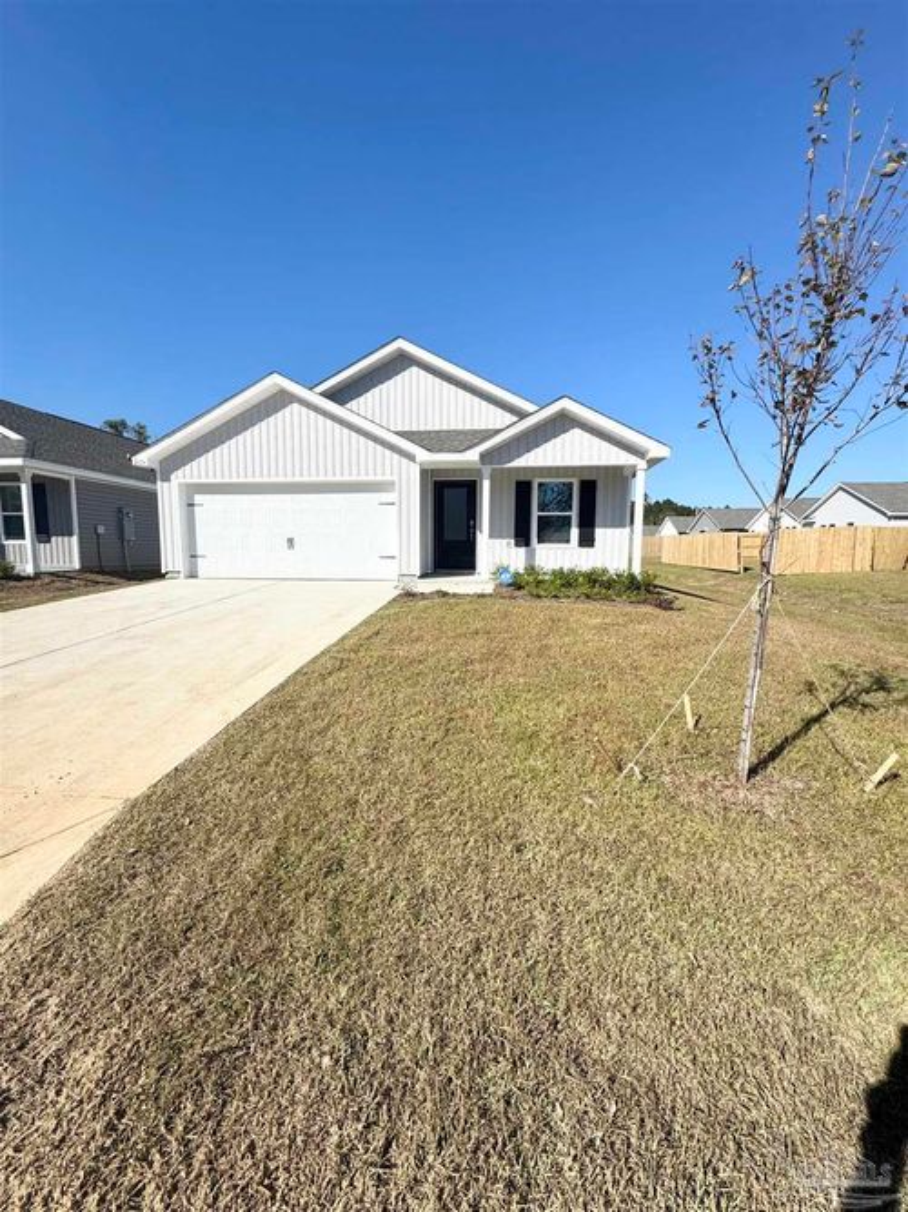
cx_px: 454
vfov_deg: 102.1
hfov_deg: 85.7
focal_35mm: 14
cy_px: 606
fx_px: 490
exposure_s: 1/3717
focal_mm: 2.22
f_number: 2.2
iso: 50
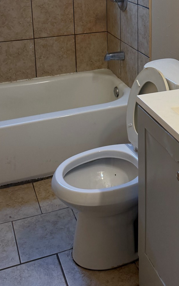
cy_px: 46
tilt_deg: -14.4
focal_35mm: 52
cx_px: 130
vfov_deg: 37.1
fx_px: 406
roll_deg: -0.4
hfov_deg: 24.6
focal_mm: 6.76
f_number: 1.78
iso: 200
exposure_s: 1/189
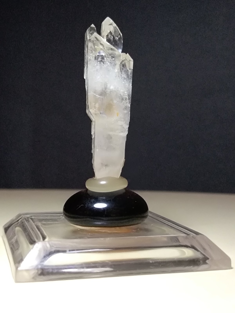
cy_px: 156
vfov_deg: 67.3
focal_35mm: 26
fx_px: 235
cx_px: 118
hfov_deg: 53.1
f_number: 2
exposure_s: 1/20
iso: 754
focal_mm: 3.54
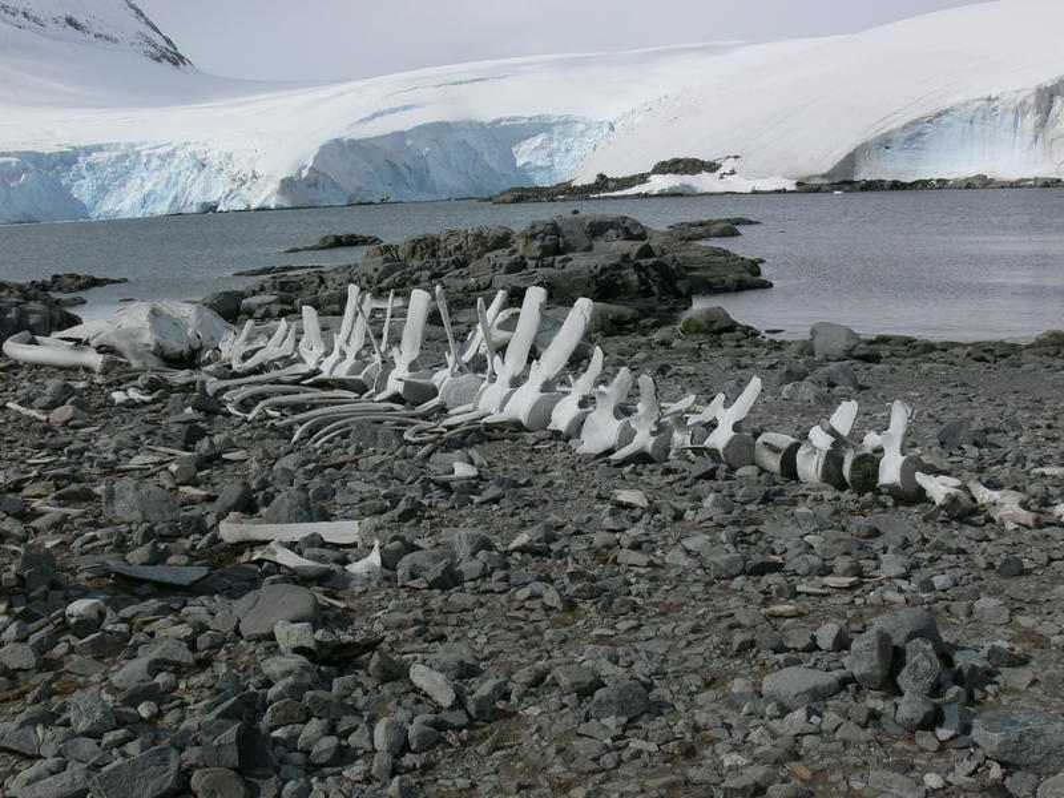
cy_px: 399
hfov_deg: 52.6
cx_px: 532
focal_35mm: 35
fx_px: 1076
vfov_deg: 40.7
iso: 100
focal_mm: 7.4
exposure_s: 1/1000
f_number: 6.3
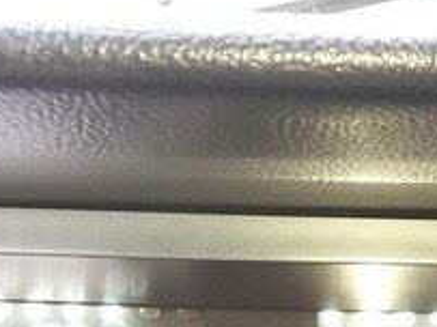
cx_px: 437
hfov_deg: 18.9
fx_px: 1274
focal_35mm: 101
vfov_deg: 14.2
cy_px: 397
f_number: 2.2
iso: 100
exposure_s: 1/30
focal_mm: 3.3
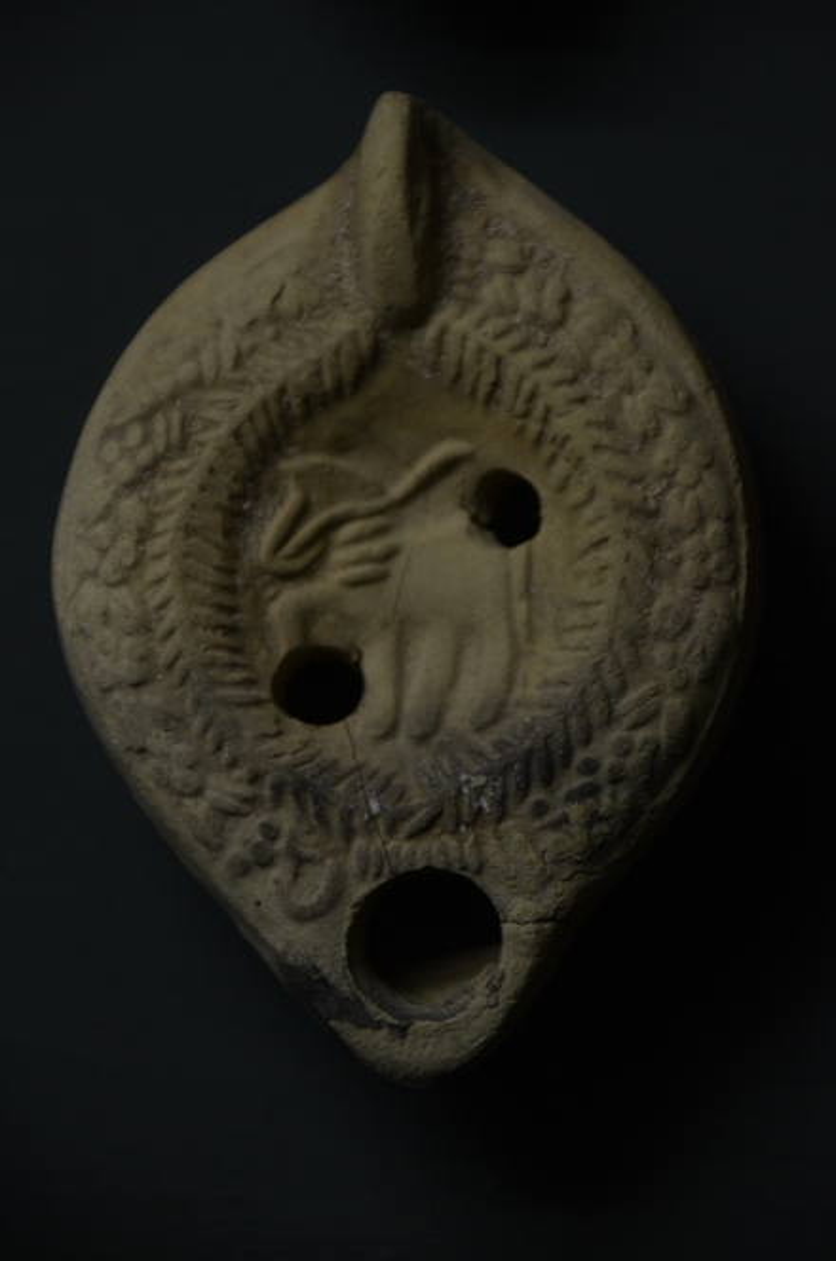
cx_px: 418
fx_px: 11018
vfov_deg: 6.6
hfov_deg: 4.3
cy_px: 630
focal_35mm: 315
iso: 1000
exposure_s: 1/60
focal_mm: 210
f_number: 6.3
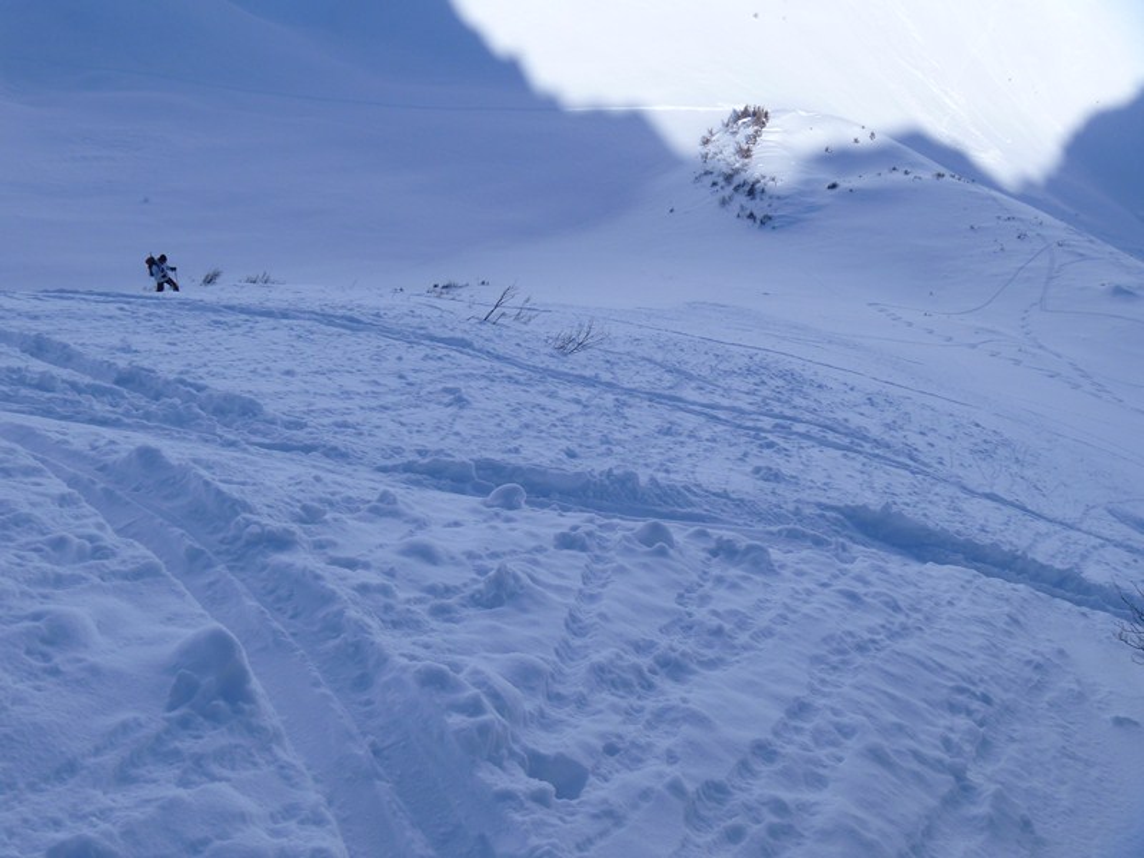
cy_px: 429
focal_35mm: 35
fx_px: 1157
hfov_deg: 52.6
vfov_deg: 40.7
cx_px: 572
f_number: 5.6
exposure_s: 1/400
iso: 80
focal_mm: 6.3
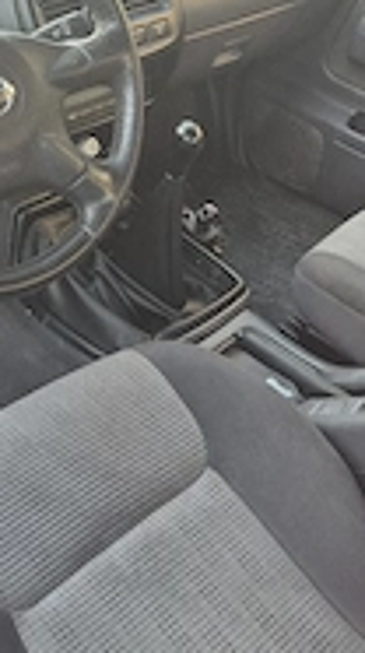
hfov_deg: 22.0
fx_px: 933
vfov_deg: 37.7
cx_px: 119
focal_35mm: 54
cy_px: 176
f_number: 1.8
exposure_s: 1/182
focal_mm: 5.4
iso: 200
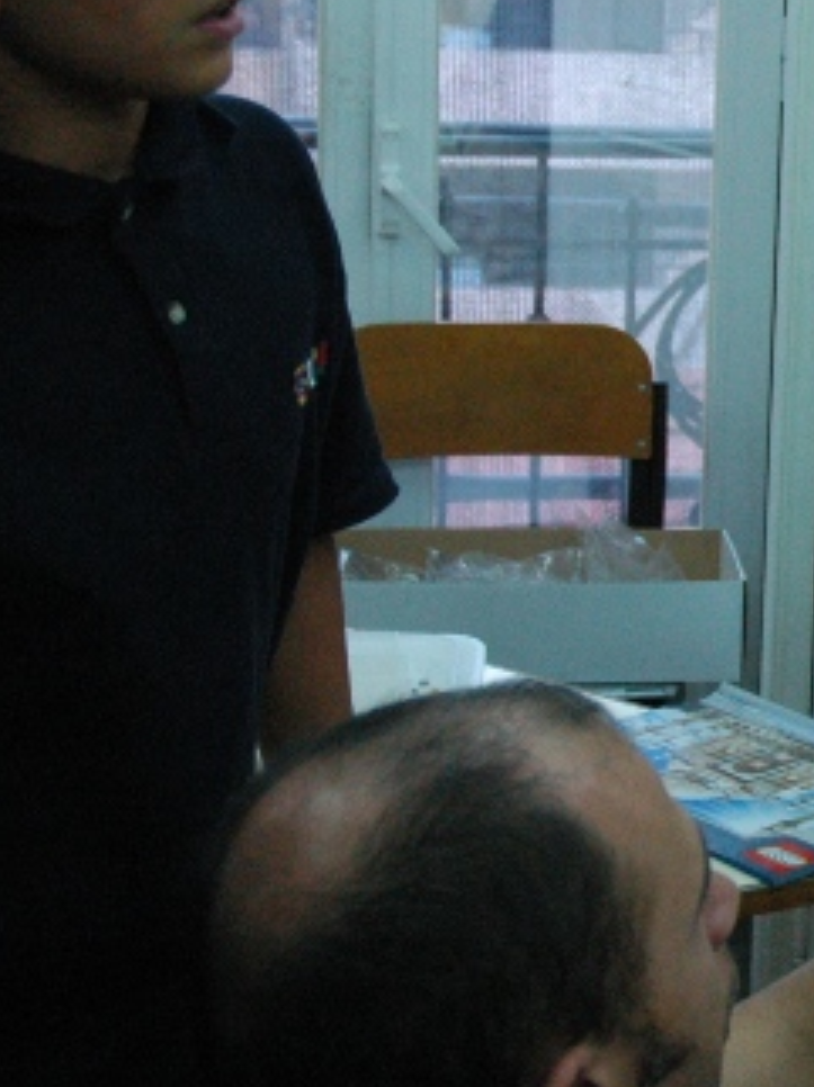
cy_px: 343
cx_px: 1128
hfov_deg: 16.0
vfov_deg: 22.7
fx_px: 2700
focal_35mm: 86
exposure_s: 1/50
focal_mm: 24
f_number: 3.8
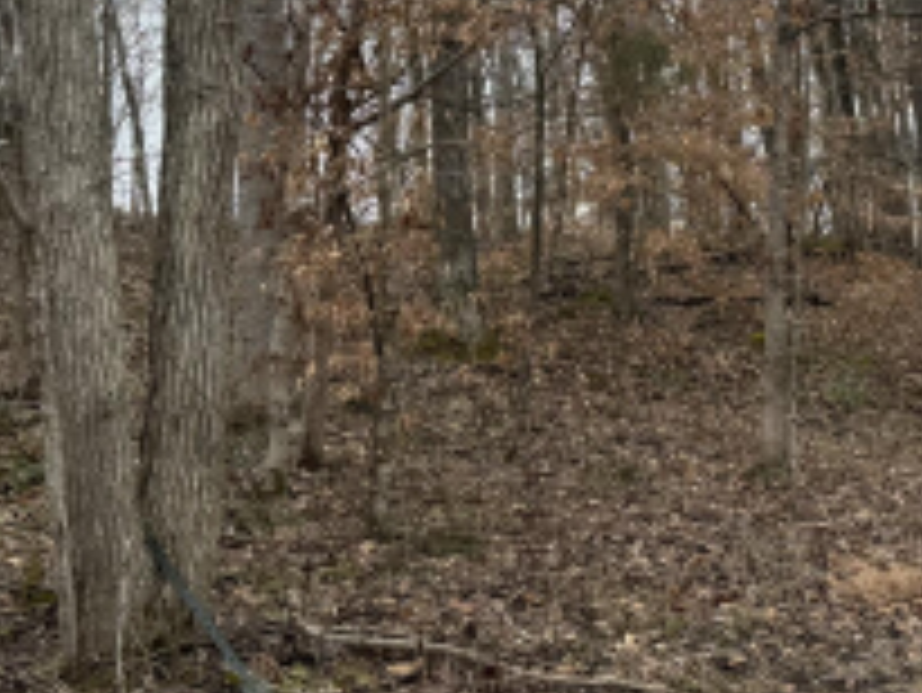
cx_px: 870
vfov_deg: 18.9
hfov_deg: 24.1
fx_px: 2079
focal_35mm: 78
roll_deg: +3.7
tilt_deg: +5.1
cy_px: 346
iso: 80
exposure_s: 1/604
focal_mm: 6.76
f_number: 1.78
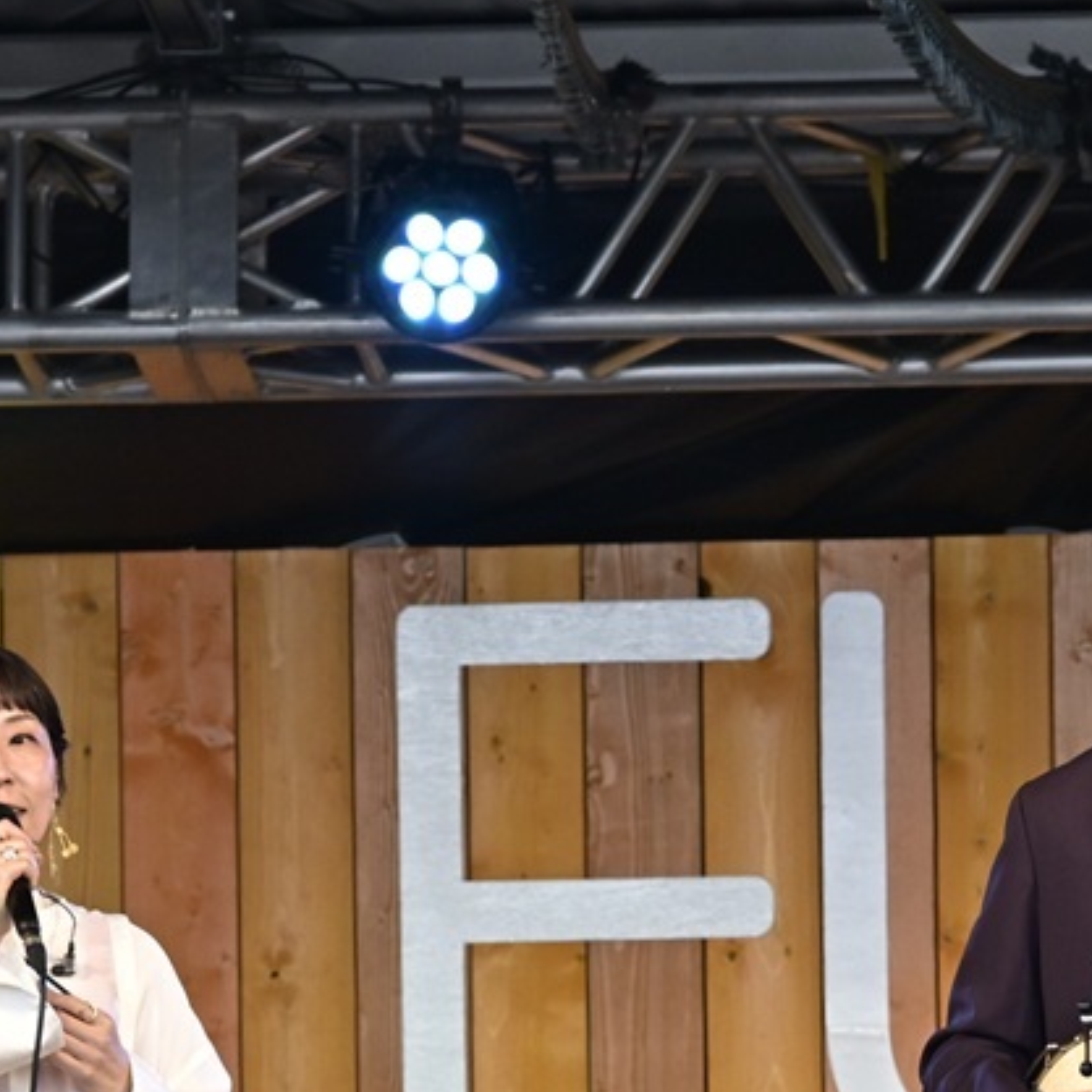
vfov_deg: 2.4
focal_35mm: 739
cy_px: 1199
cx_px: 736
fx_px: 26375
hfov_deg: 2.4
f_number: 6.3
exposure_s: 1/1000
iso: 1600
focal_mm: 240
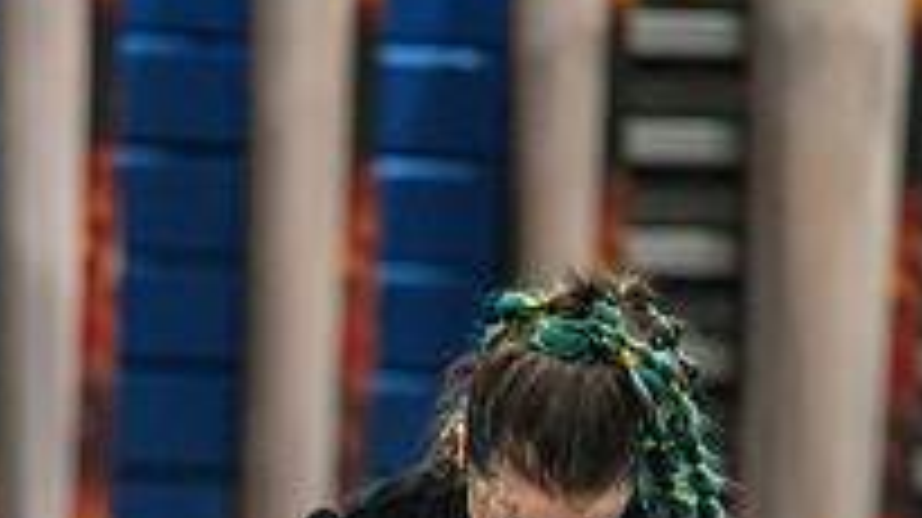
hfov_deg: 4.7
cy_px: 950
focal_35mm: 460
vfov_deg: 2.6
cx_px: 427
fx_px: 11239
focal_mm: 200
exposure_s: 1/500
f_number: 4
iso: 6400
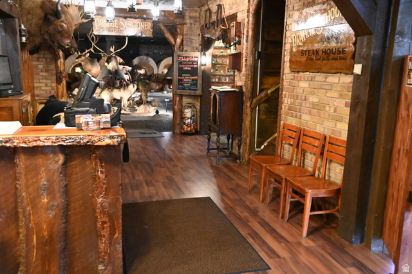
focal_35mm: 32
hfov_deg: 58.7
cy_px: 137
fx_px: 366
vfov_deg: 41.1
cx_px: 206
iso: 16000
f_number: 4
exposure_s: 1/60
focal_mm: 32
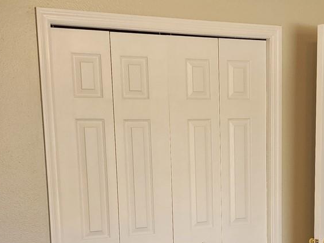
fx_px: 609
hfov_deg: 29.6
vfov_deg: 22.1
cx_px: 211
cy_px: 220
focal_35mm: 65
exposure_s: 1/180
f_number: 1.8
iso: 160
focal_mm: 6.4
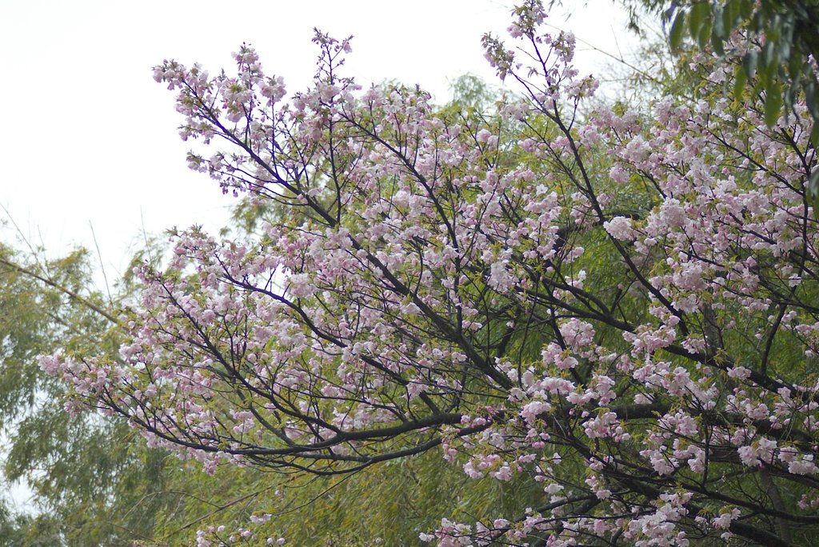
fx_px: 3414
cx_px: 410
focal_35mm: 150
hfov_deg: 13.7
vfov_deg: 9.2
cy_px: 274
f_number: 8
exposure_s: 1/400
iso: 800
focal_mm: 100
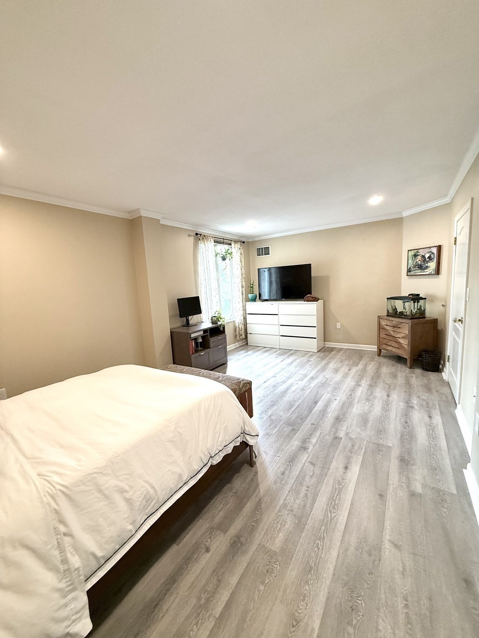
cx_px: 240
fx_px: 258
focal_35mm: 14
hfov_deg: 85.7
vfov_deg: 102.1
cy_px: 319
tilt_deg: -7.7
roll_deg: +2.9
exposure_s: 1/120
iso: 200
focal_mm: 2.22
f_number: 2.2
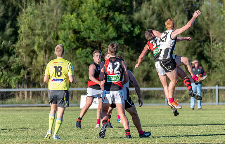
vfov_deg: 2.4
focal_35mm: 554
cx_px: 102
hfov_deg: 3.8
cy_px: 62
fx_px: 3415
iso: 800
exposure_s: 1/1600
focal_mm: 320
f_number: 5.6
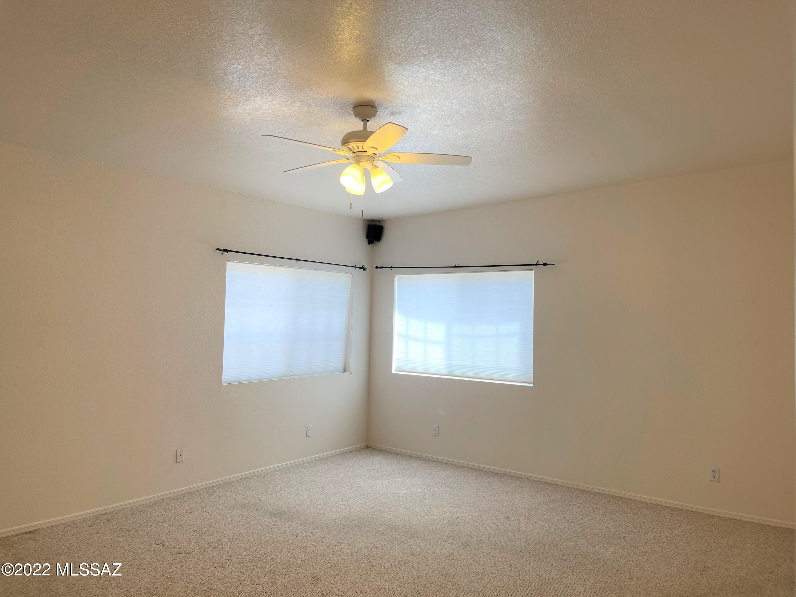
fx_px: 598
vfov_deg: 53.1
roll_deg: -0.8
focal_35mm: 26
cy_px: 298
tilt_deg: +2.2
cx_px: 398
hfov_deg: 67.3
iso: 40
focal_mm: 5.1
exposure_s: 1/120
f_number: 1.6
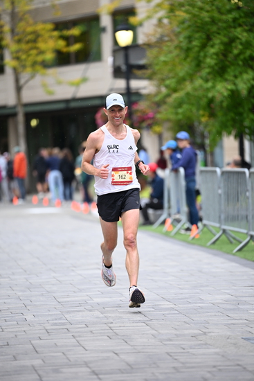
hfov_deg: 6.9
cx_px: 127
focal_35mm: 200
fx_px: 2115
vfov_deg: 10.3
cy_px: 190
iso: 1250
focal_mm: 200
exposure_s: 1/1250
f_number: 2.8
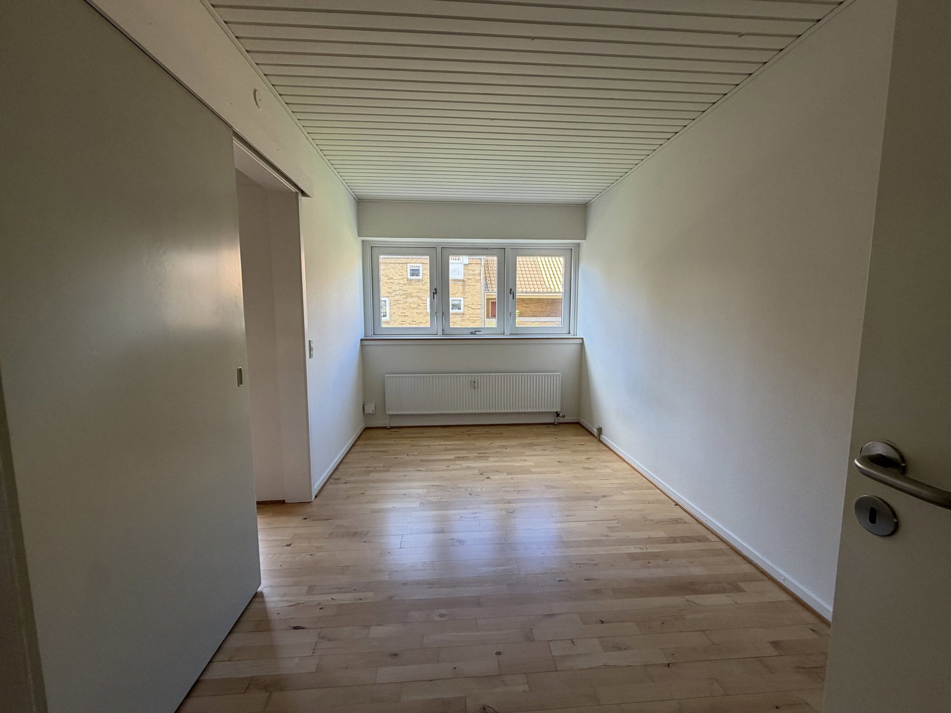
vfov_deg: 85.7
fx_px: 385
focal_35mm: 14
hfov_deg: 102.1
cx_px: 476
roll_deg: +0.3
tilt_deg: -6.2
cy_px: 356
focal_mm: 2.22
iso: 125
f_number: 2.2
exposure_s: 1/121
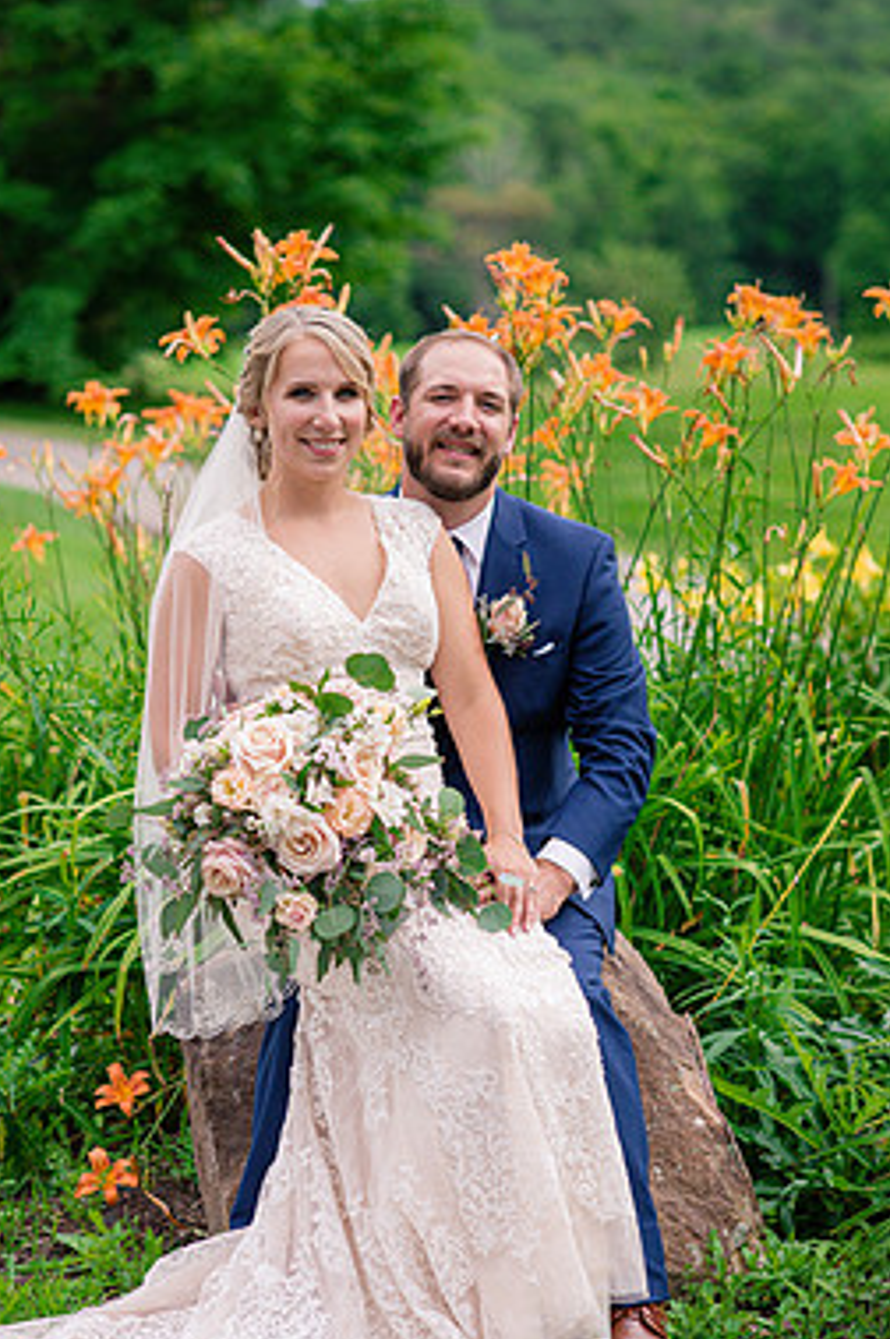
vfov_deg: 20.2
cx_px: 364
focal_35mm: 101
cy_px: 753
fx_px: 3752
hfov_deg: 13.5
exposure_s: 1/4000
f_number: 2.8
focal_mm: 85
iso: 500
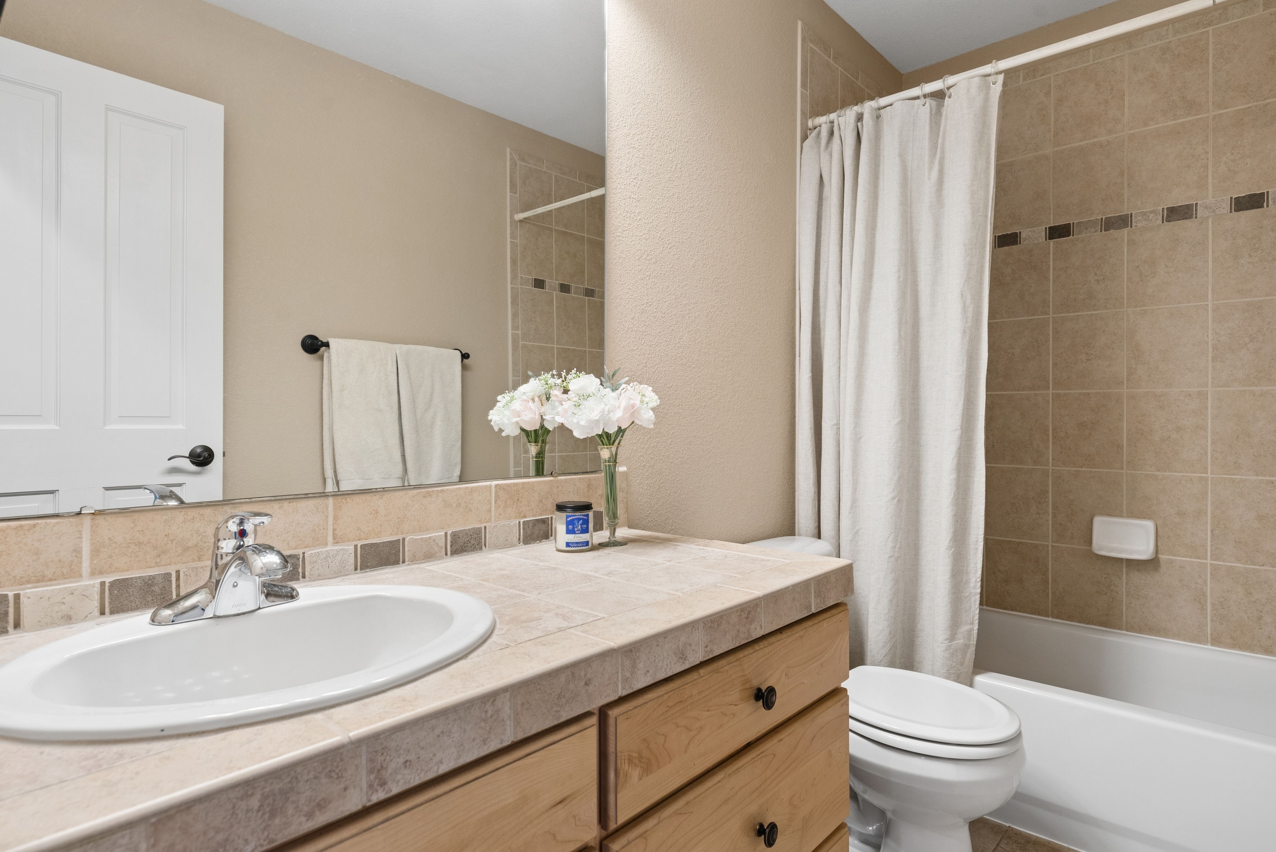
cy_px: 426
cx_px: 638
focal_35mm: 19
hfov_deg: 86.9
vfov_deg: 64.6
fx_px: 674
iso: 640
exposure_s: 1/25
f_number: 8
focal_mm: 19
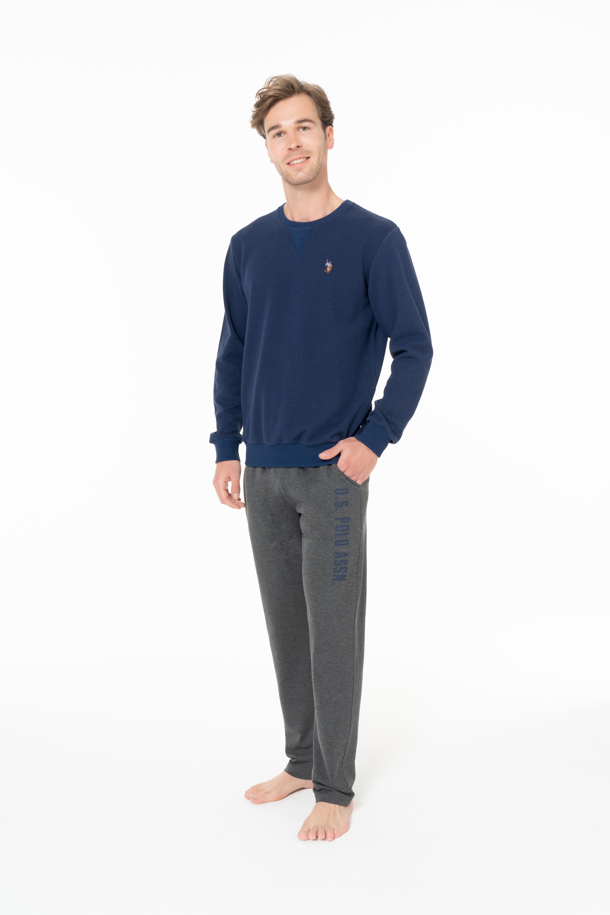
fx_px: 1042
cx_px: 305
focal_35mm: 41
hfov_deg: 32.6
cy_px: 458
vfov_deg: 47.4
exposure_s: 1/160
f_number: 8
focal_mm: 41
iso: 200
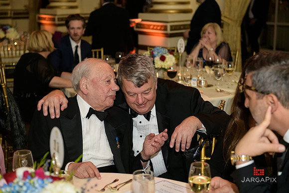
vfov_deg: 22.6
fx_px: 482
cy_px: 96
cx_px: 144
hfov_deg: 33.4
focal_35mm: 60
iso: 1600
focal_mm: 60
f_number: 3.2
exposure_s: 1/100
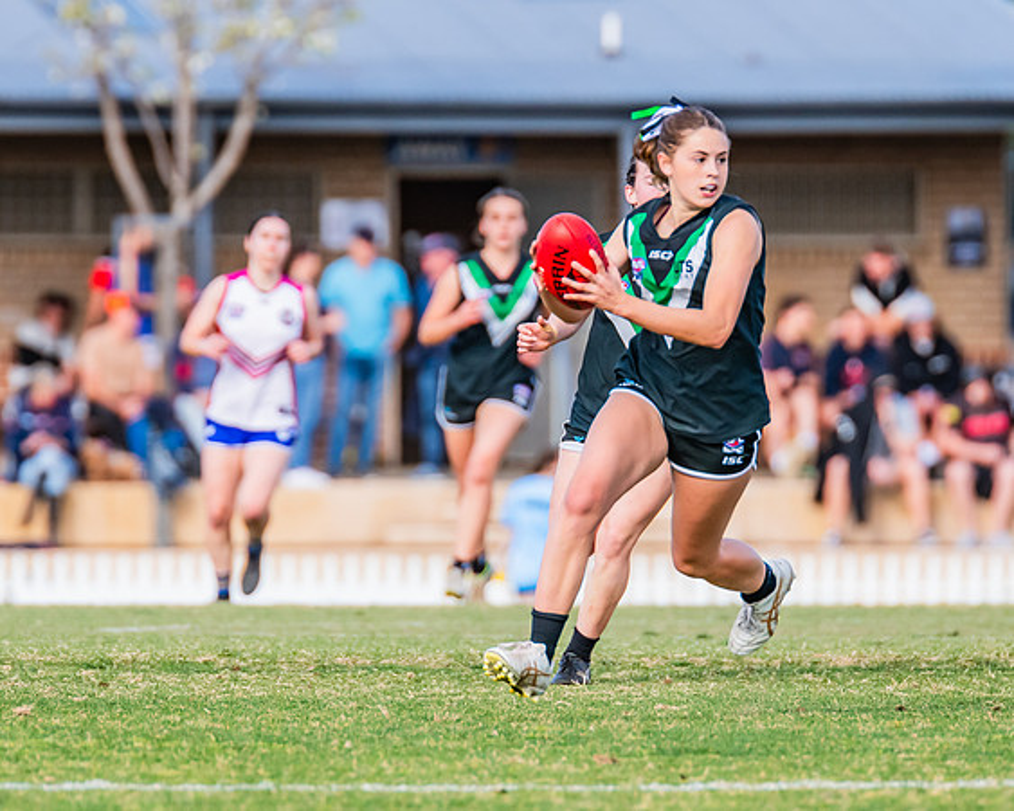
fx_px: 22775
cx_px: 466
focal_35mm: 759
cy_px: 305
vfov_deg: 2.0
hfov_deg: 2.6
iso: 800
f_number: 5
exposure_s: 1/1600
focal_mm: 420
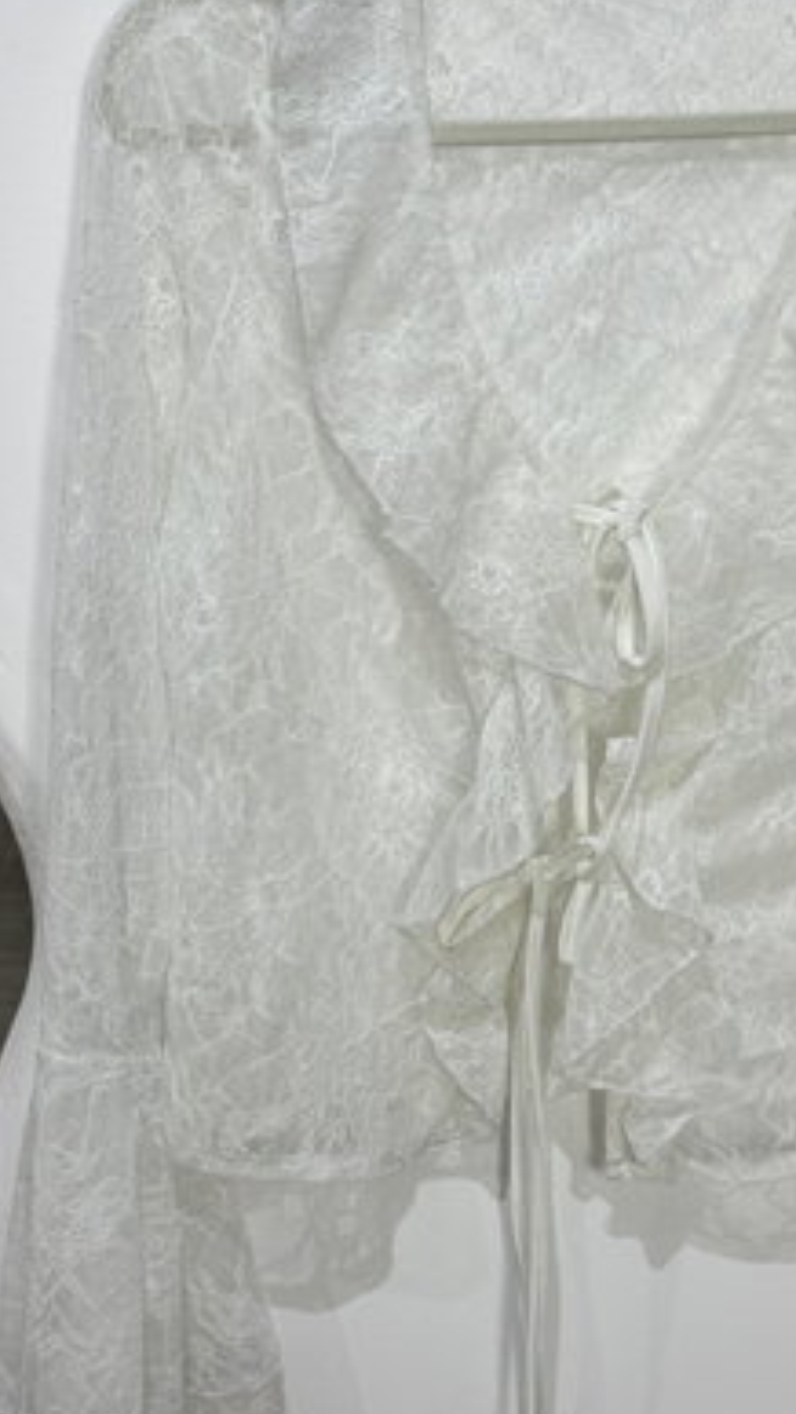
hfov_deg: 16.7
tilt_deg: -11.3
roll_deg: +0.8
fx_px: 2699
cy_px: 718
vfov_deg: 29.3
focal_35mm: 72
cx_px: 577
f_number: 1.78
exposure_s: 1/100
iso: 50
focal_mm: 6.76
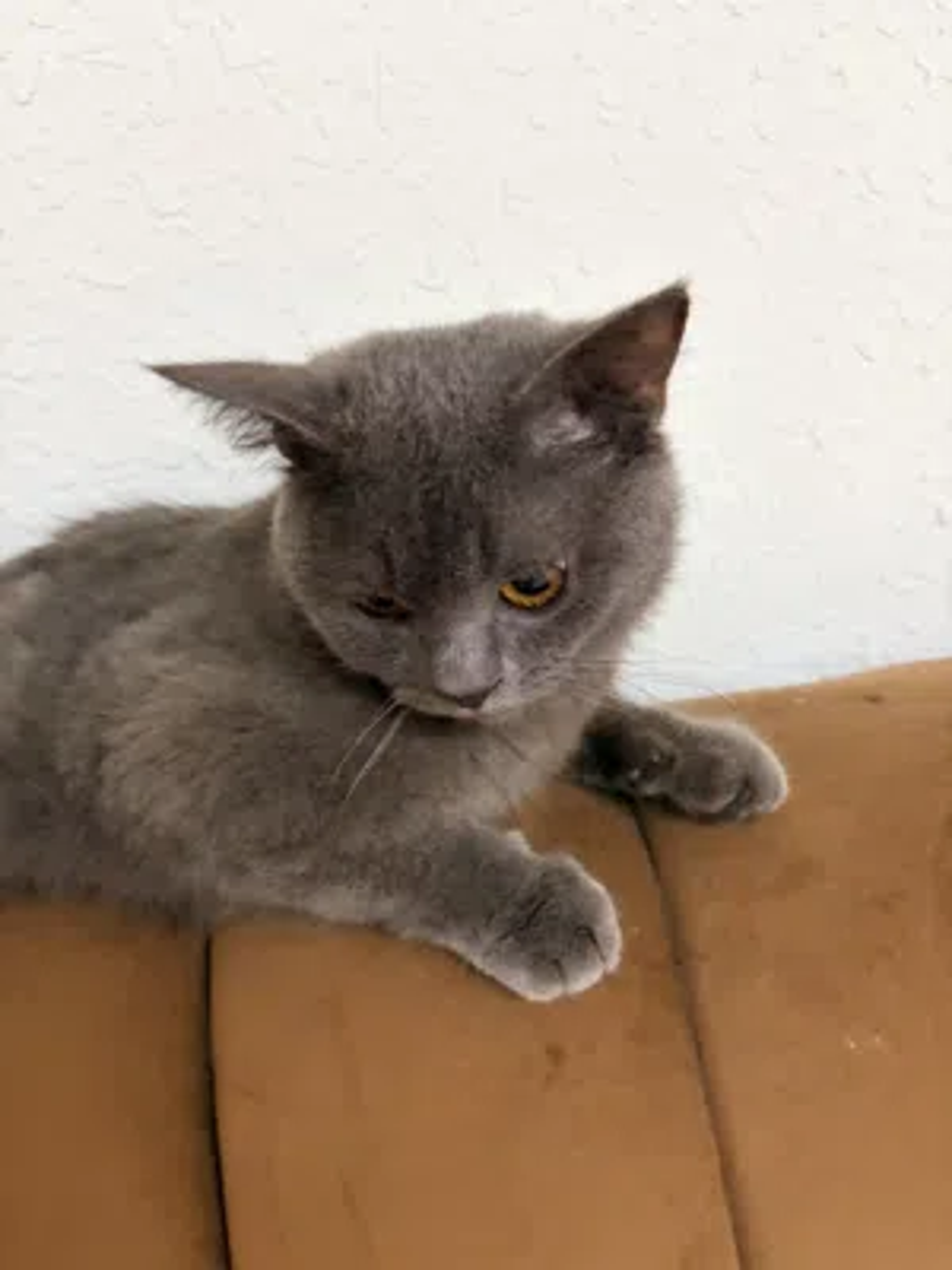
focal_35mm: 26
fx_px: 953
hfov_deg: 53.1
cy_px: 635
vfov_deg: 67.3
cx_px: 476
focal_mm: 5.96
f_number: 1.6
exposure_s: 1/60
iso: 500
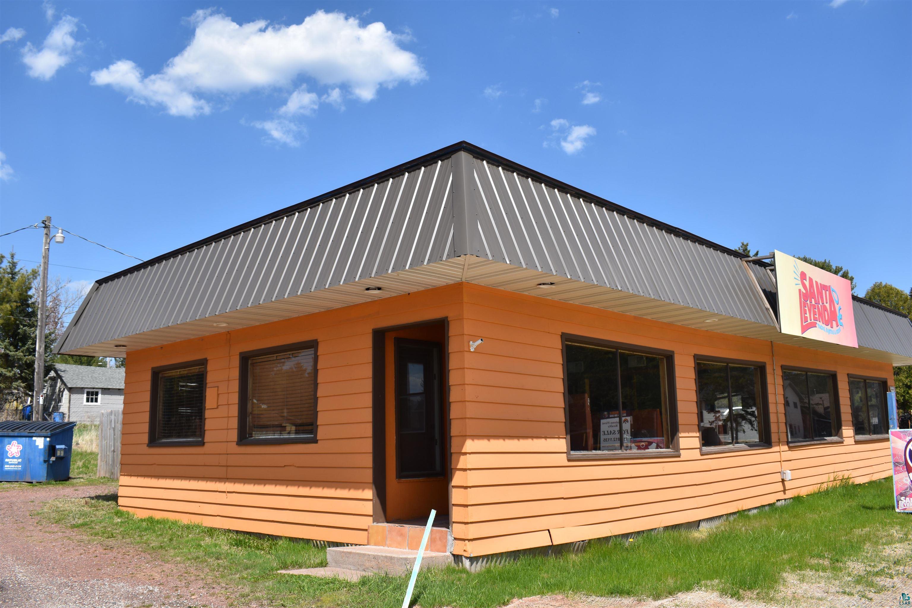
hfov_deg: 61.9
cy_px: 304
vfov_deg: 43.6
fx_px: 760
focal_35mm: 30
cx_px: 456
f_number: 8
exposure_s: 1/250
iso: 100
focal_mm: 20
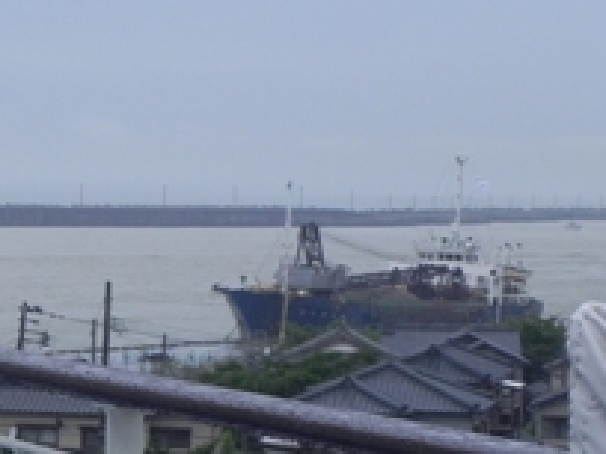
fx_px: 3659
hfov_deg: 9.4
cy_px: 220
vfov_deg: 7.1
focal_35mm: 209
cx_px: -18
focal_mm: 16.9
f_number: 6.3
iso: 160
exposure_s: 1/366
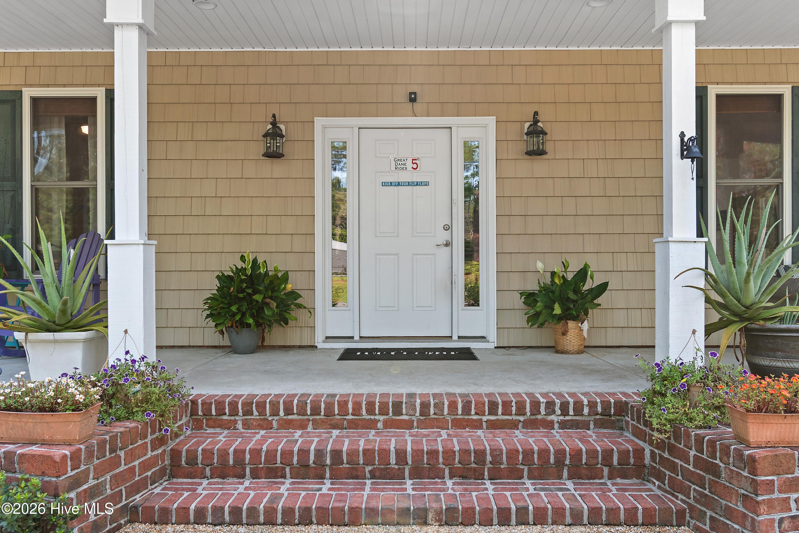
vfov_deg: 43.6
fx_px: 666
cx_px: 400
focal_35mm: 30
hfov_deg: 61.9
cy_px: 266
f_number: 5.6
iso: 100
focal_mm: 20
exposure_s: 1/20
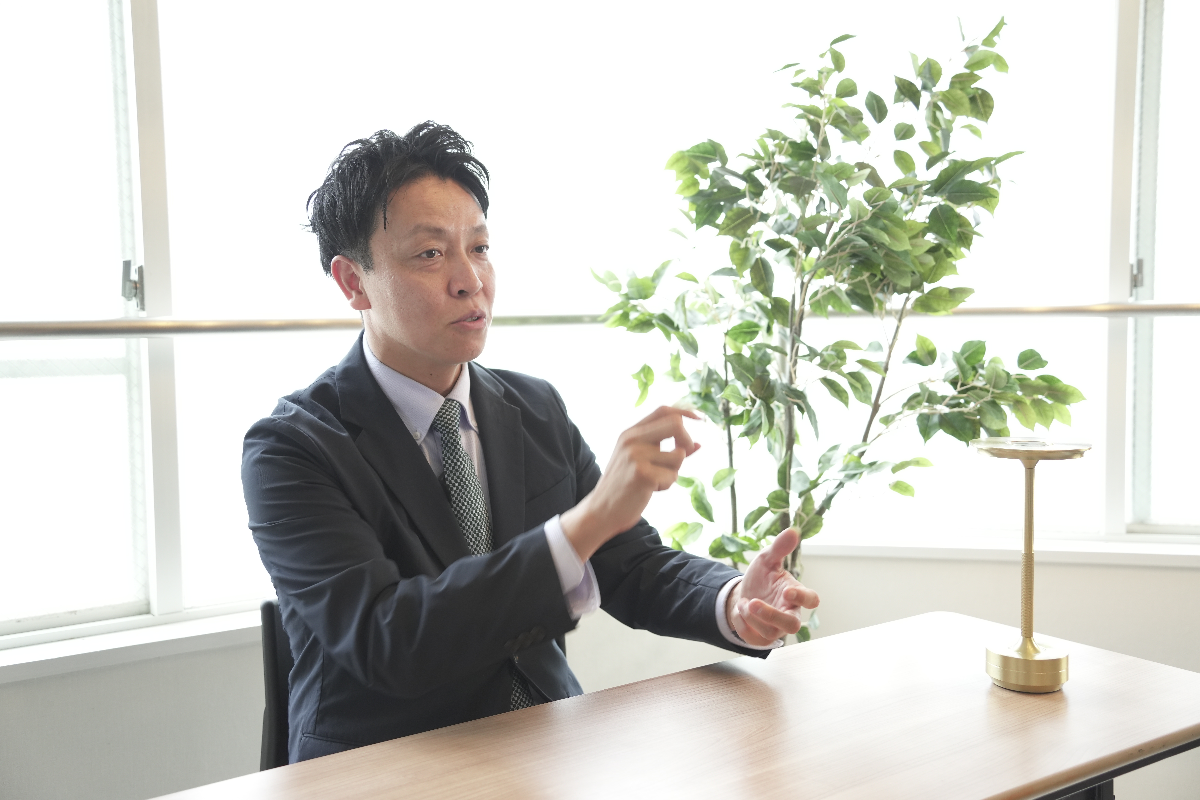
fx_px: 1200
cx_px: 600
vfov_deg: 36.9
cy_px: 400
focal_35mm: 36
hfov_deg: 53.1
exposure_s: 1/100
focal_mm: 36
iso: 1250
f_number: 3.5
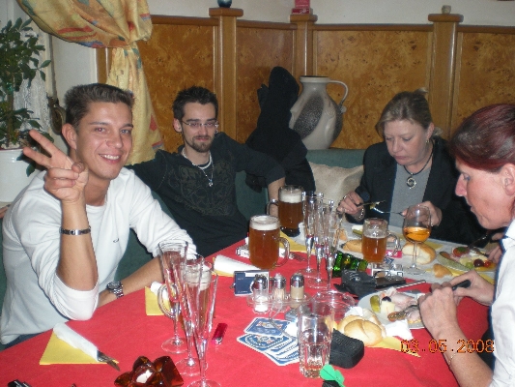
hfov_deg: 49.0
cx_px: 258
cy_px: 194
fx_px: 565
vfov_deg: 37.7
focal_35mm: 38
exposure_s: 1/60
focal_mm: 6.3
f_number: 3.1
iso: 159
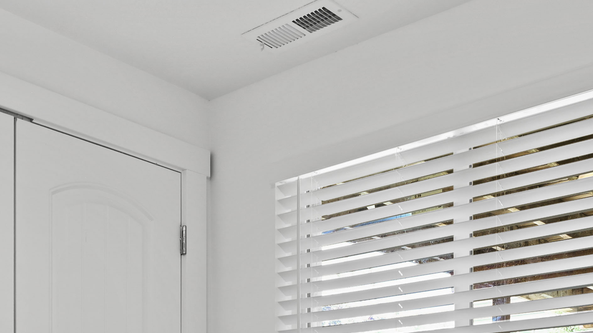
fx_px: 739
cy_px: 603
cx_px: 265
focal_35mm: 47
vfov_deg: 19.2
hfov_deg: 43.7
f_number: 7.1
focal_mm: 14
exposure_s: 1/8
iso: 160
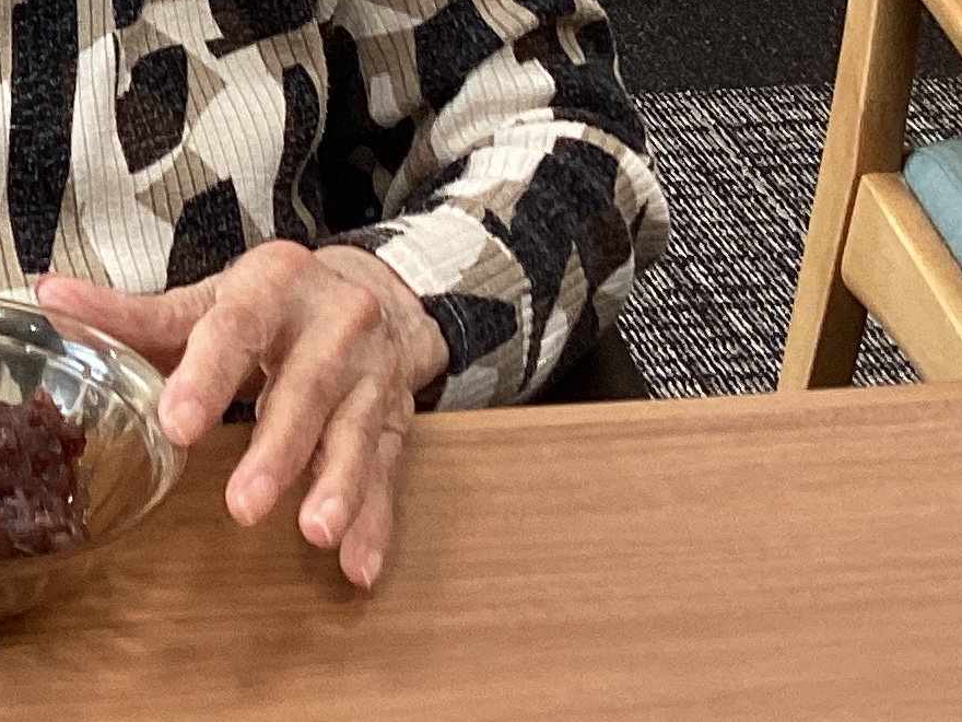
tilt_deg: -22.4
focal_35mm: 115
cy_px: -195
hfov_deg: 16.2
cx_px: -275
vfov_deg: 12.5
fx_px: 3196
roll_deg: -0.3
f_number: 2.4
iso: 50
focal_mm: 3.3
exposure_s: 1/50
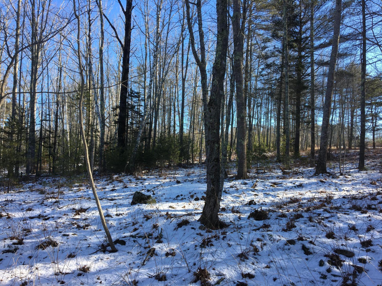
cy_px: 143
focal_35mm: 29
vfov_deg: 48.2
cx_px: 191
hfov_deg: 61.7
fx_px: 320
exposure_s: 1/442
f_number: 2.2
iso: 25
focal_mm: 4.15
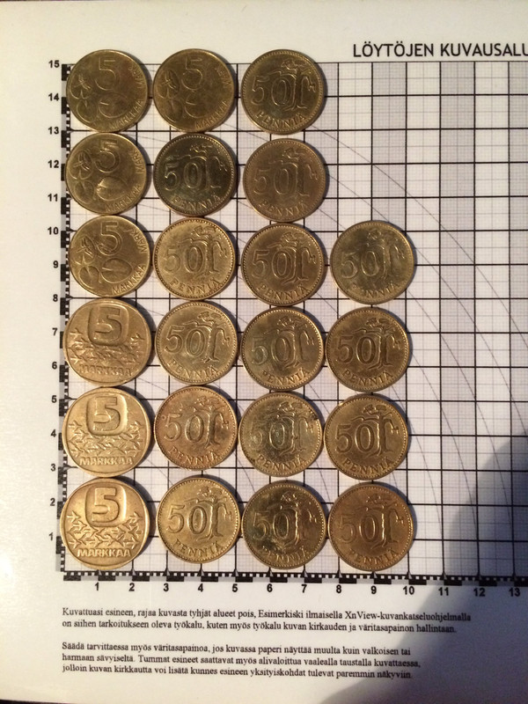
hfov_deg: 48.2
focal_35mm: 29
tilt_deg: -86.6
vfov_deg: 61.7
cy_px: 352
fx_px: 590
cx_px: 264
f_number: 2.2
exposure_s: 1/17
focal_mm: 4.15
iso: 320
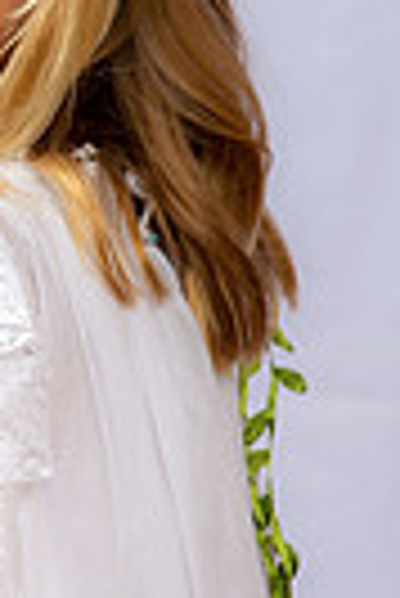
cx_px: -43
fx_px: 4771
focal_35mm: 287
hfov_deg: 4.8
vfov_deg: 7.2
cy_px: 342
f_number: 6.3
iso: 250
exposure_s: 1/160
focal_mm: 85
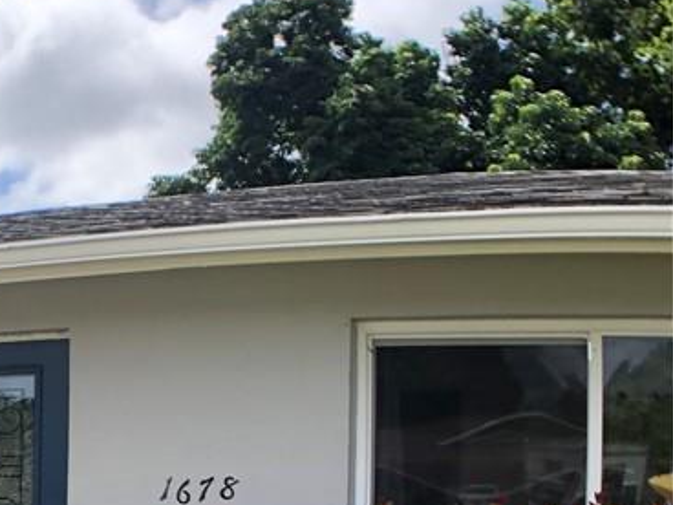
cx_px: -262
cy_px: 591
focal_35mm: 78
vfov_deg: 18.0
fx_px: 1516
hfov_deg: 21.9
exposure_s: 1/1066
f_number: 1.8
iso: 20
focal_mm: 4
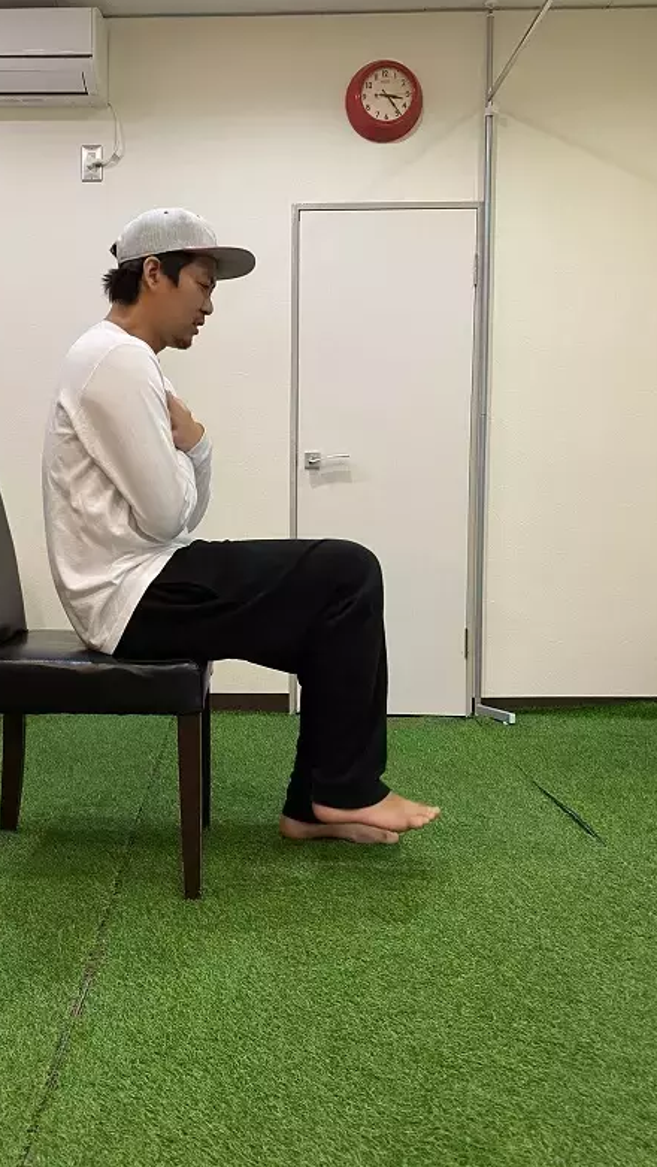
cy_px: 574
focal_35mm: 29
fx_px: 897
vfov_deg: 66.0
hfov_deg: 39.9
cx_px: 237
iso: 200
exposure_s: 1/50
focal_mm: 4.25
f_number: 1.8
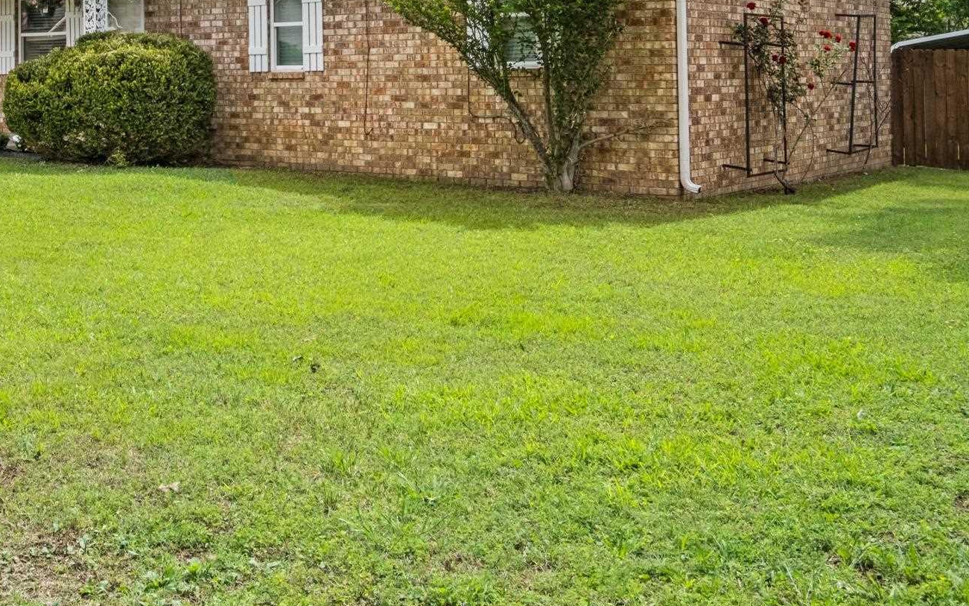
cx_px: 243
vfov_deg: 26.2
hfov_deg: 41.4
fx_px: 1241
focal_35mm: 47
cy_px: 19
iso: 400
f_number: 10
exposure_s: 1/80
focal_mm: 15.9
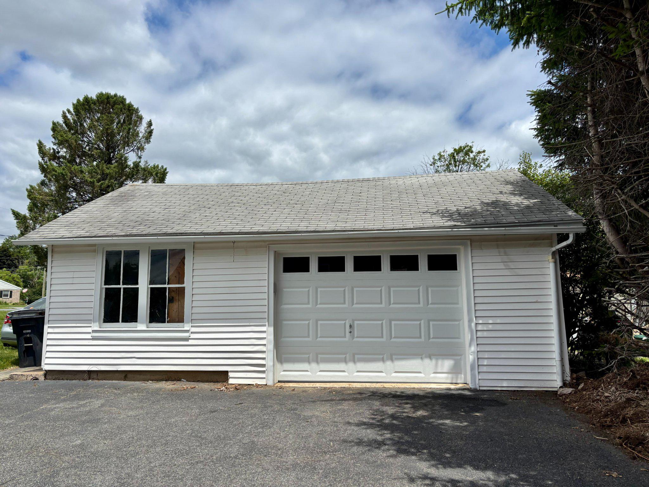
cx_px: 324
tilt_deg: +7.9
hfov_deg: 67.3
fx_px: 487
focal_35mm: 26
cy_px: 244
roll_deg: +0.2
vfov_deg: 53.1
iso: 50
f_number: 1.6
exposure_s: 1/6711
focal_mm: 5.96
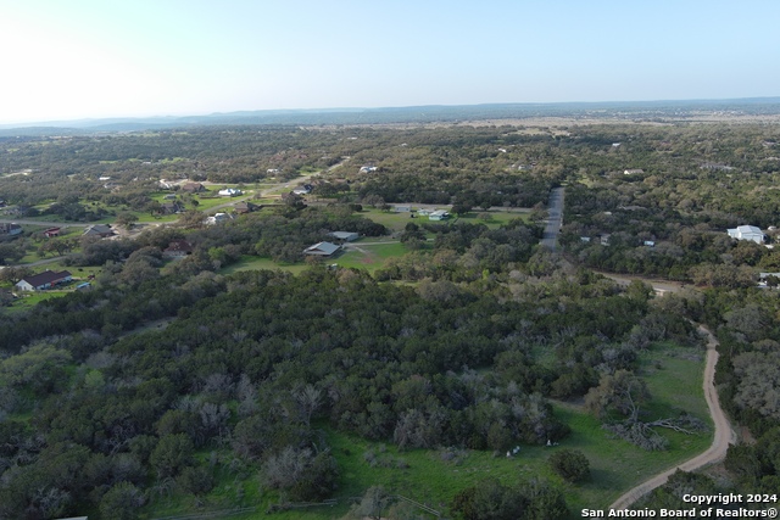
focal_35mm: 29
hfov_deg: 63.6
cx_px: 390
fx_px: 628
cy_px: 260
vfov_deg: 45.0
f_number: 2.8
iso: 100
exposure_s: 1/867
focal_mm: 10.57
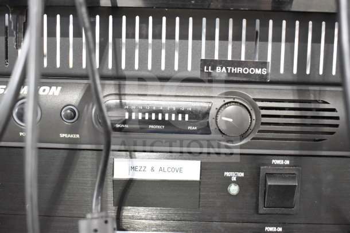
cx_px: 175
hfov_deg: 46.4
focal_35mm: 42
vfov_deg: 31.9
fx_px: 408
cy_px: 116
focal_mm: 28
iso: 6400
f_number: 4.2
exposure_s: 1/50
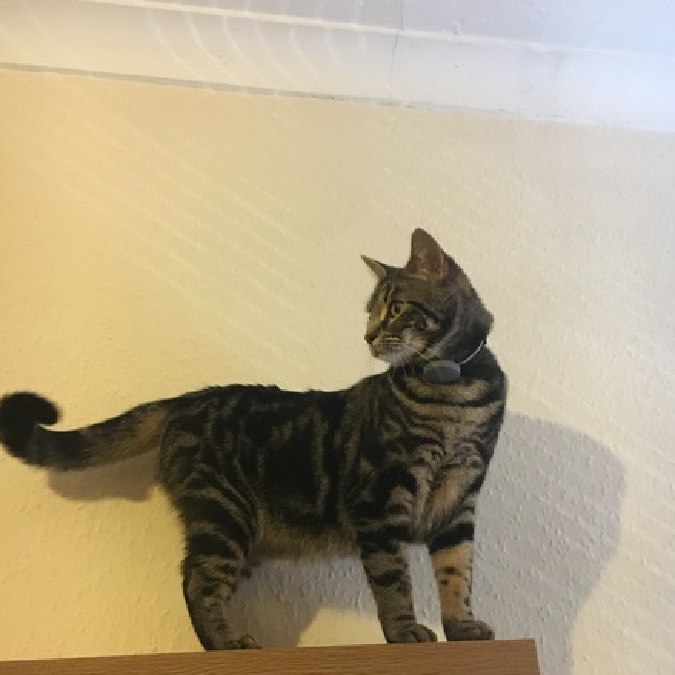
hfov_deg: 47.2
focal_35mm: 35
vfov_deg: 46.9
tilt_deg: +24.4
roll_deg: +4.2
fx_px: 772
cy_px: 407
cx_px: 341
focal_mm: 4.15
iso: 400
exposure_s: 1/17
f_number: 2.2
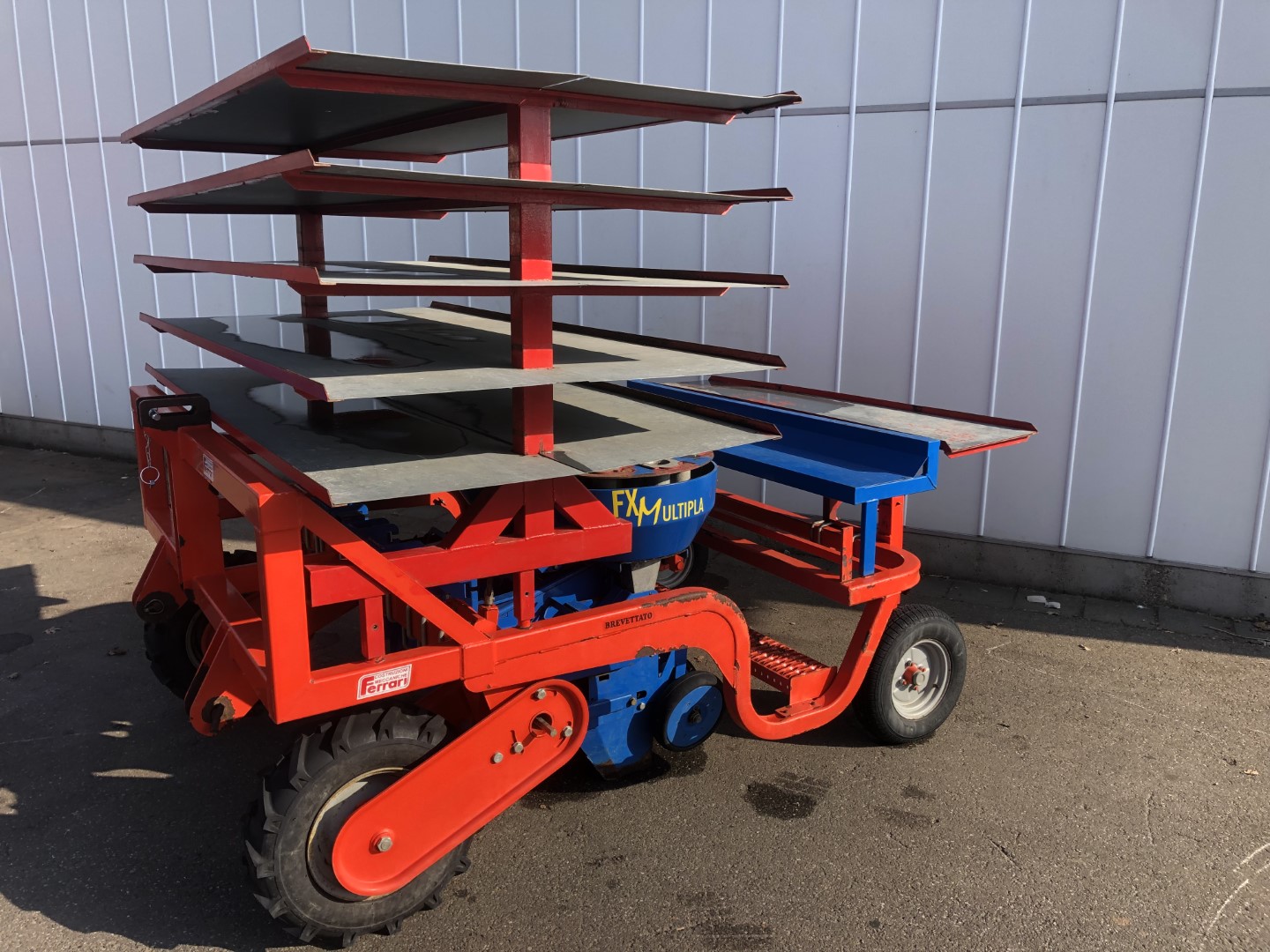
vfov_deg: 49.7
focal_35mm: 28
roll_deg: +0.1
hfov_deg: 63.4
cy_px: 476
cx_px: 635
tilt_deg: -12.9
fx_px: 1027
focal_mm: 4
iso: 20
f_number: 1.8
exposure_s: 1/774
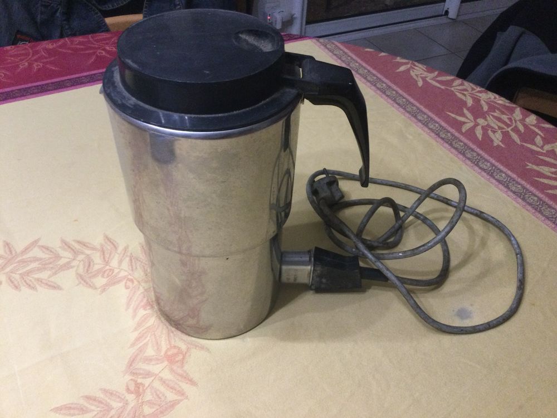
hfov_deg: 58.4
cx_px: 278
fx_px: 499
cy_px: 209
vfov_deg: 45.4
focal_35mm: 31
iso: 200
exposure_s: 1/33
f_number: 2.4
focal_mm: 3.3
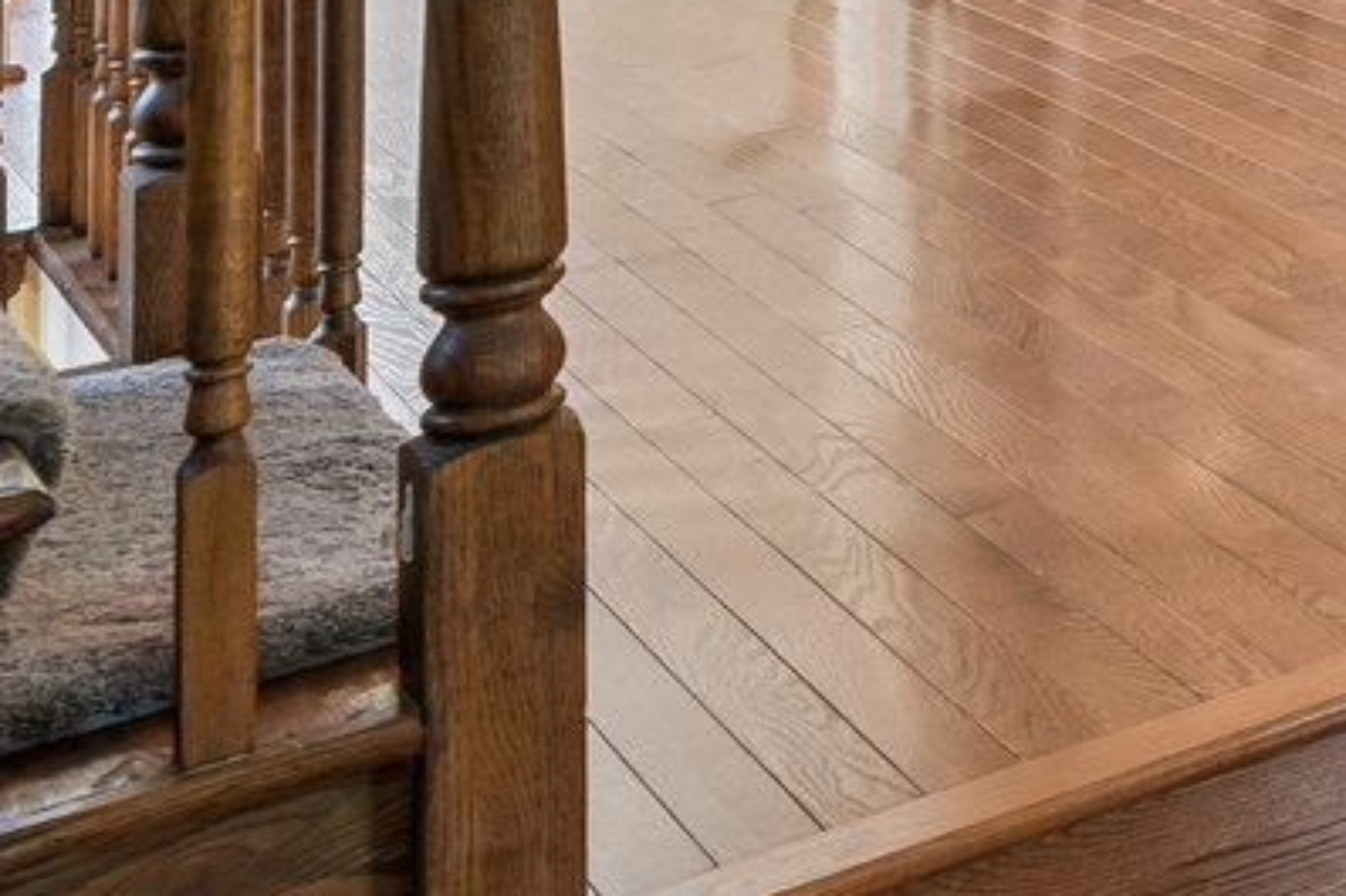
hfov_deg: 14.8
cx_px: 3301
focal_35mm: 72
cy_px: -607
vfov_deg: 16.5
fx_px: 2691
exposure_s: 1/4
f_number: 8
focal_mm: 14
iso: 400
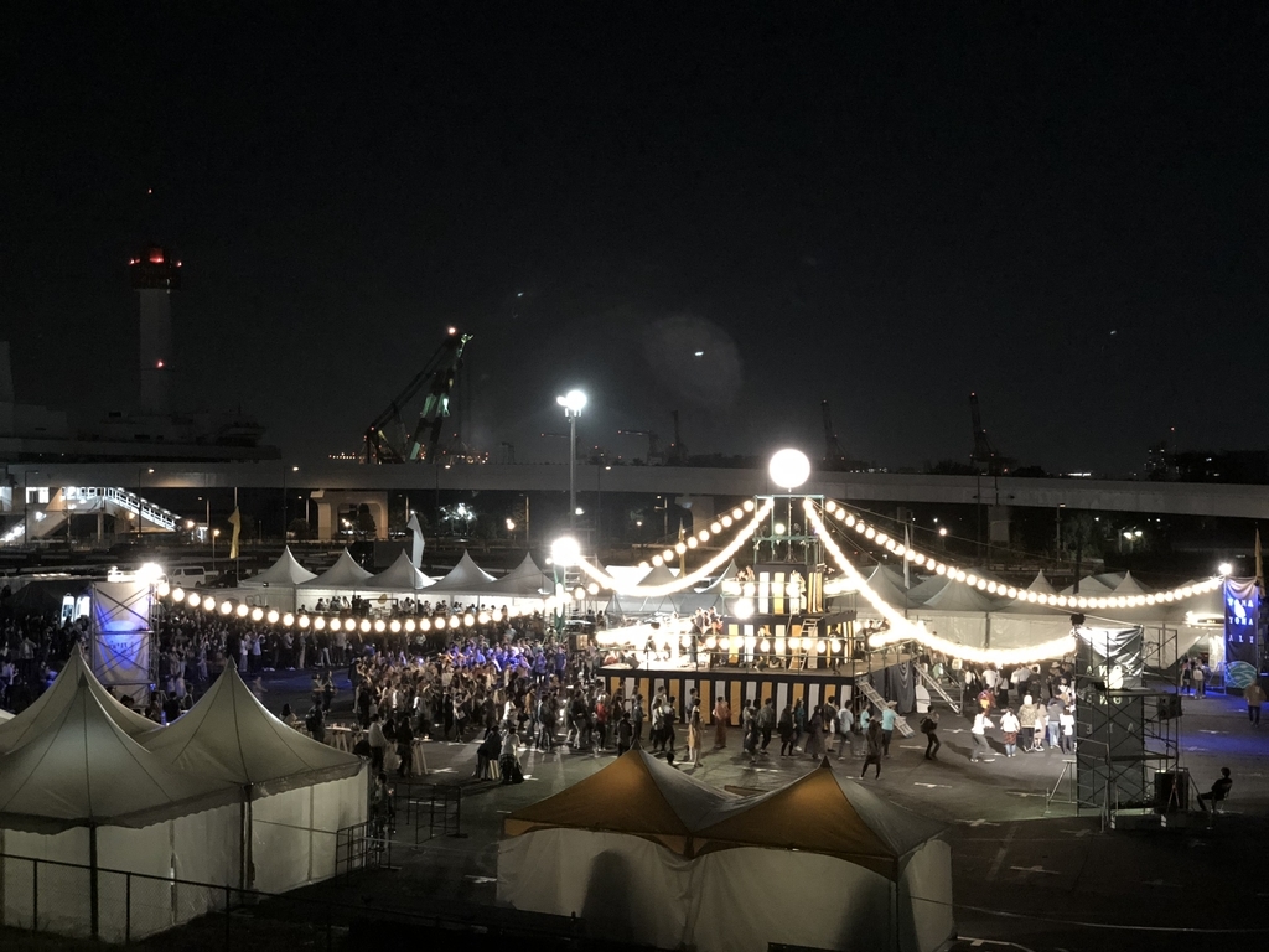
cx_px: 634
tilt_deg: +1.2
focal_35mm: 52
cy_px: 476
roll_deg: +0.9
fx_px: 1906
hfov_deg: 36.8
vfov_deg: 28.0
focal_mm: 6
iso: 200
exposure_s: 1/8
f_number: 2.4
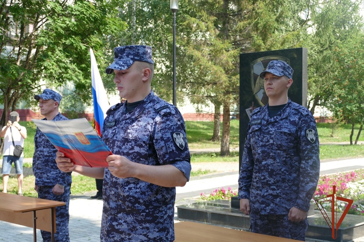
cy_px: 121
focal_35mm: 58
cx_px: 182
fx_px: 586
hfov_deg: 34.5
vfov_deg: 23.4
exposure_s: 1/320
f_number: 3.5
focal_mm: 21.01
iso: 125
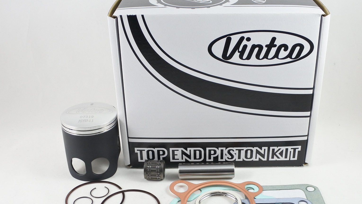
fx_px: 336
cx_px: 178
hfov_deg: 56.6
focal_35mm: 35
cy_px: 131
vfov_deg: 33.5
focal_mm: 10.4
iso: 450
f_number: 3.5
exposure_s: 1/125
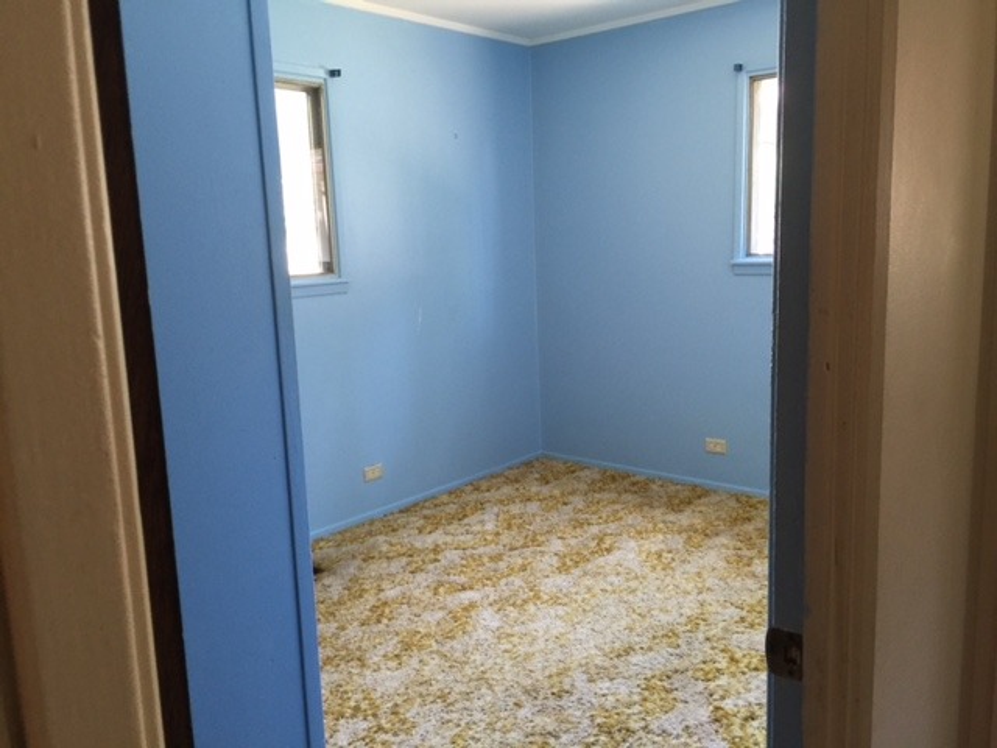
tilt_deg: -9.2
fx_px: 835
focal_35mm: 29
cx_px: 498
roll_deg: +0.3
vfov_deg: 48.2
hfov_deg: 61.7
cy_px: 374
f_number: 2.2
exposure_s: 1/15
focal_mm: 4.15
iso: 64
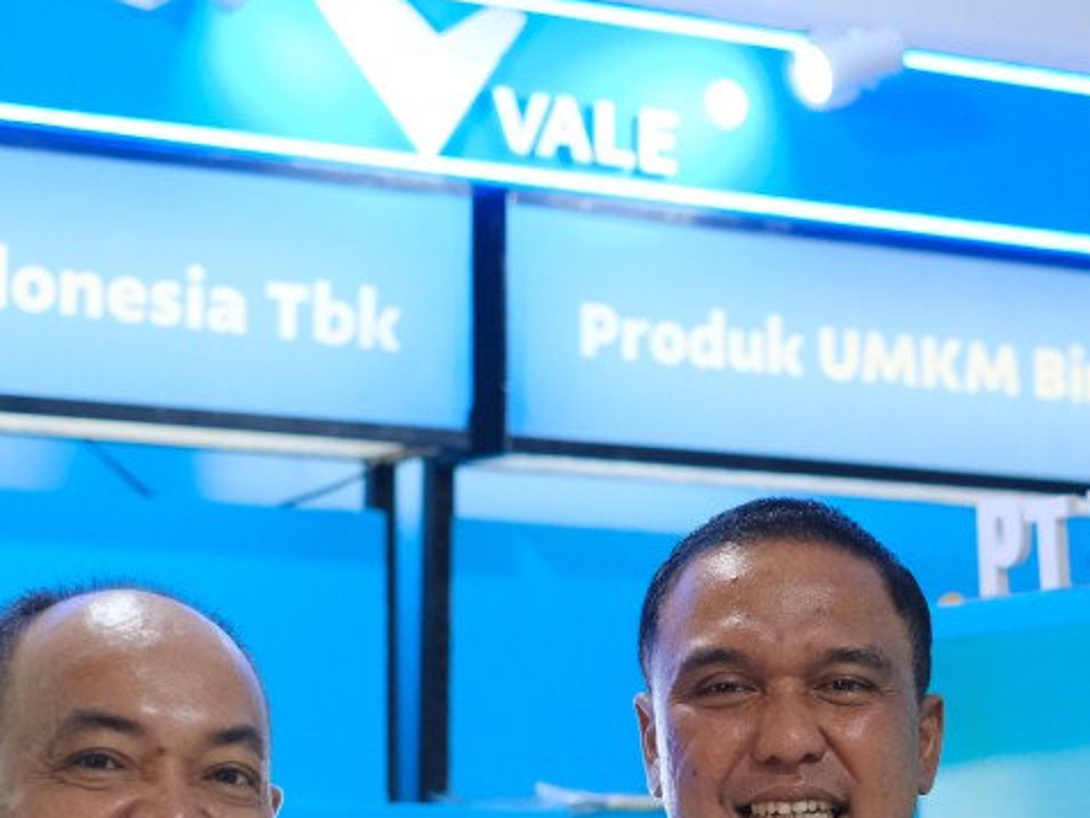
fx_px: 3874
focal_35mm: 123
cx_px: 795
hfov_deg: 16.0
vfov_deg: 11.9
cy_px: 825
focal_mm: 35
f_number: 2
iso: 1600
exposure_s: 1/200
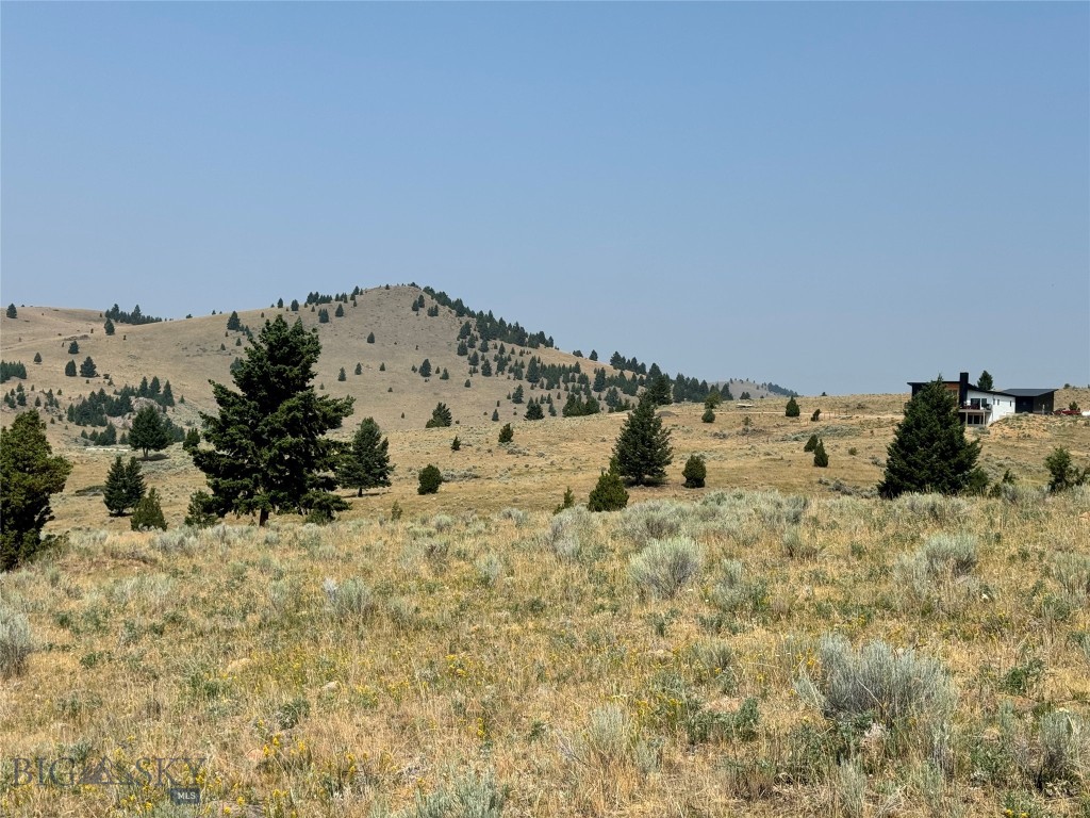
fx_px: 1511
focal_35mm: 48
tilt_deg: -0.1
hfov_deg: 39.7
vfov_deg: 30.3
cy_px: 409
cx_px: 545
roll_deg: -2.0
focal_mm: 6.76
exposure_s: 1/5376
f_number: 1.78
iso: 64
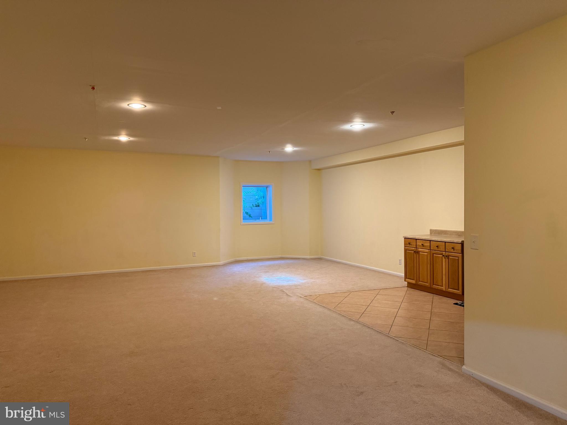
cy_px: 212
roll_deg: +0.5
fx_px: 393
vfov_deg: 56.8
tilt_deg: -1.3
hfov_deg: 71.6
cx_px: 284
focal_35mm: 24
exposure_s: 1/60
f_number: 1.78
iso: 400
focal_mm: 6.76
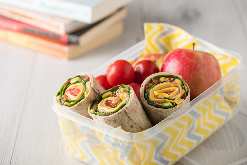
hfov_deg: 19.5
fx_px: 721
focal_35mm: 105
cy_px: 82
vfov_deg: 13.1
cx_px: 124
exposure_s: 1/125
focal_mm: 105
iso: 100
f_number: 8
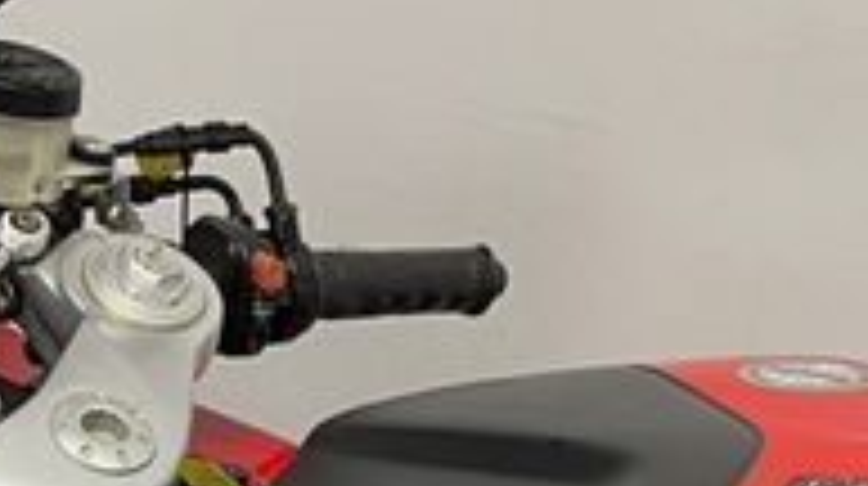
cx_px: 585
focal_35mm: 94
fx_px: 2161
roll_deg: -3.8
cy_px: 783
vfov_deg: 12.1
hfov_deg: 22.6
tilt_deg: -34.9
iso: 100
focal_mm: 5.1
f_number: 1.6
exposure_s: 1/50
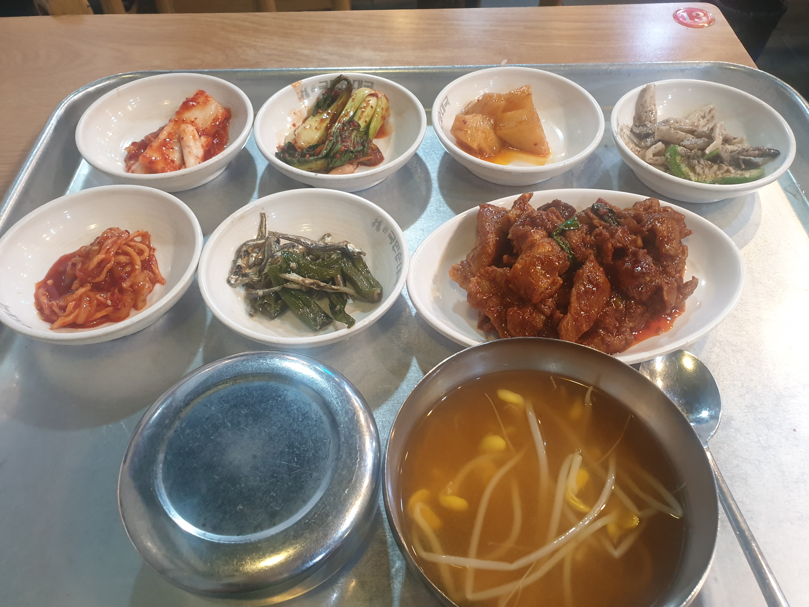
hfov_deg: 67.3
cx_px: 404
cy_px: 304
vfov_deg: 53.1
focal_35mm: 26
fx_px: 608
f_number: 2.4
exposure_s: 1/60
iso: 320
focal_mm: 4.3
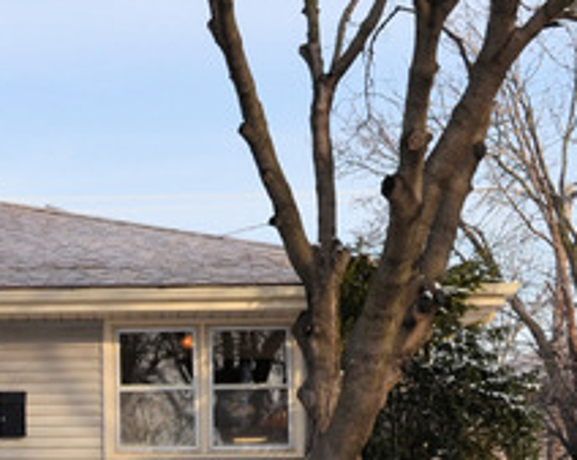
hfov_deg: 15.3
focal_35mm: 123
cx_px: -38
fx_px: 2105
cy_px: 453
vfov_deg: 12.3
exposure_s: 1/200
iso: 100
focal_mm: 29
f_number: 6.3
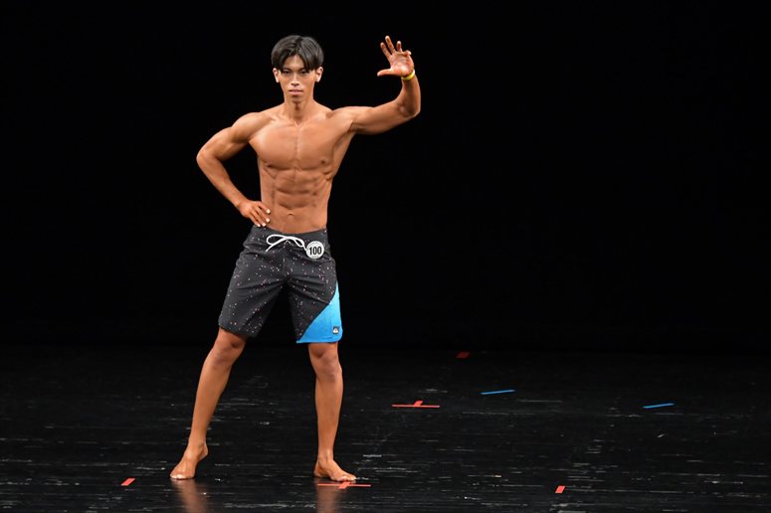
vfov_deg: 5.1
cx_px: 386
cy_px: 256
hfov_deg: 7.6
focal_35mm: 270
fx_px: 5780
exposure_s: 1/400
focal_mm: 180
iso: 3200
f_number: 5.6
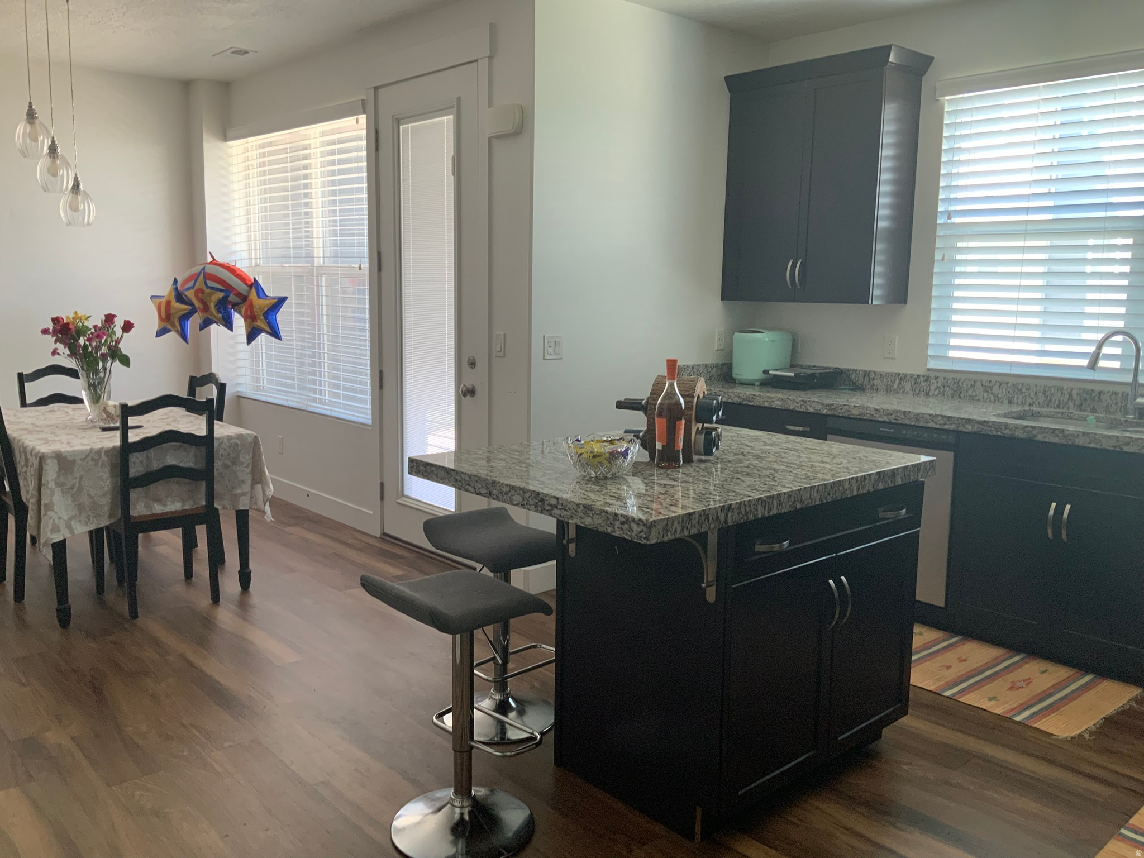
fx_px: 958
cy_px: 429
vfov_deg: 48.2
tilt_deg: -6.9
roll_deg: -0.9
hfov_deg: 61.7
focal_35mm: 29
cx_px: 572
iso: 64
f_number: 1.8
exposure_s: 1/61
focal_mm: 3
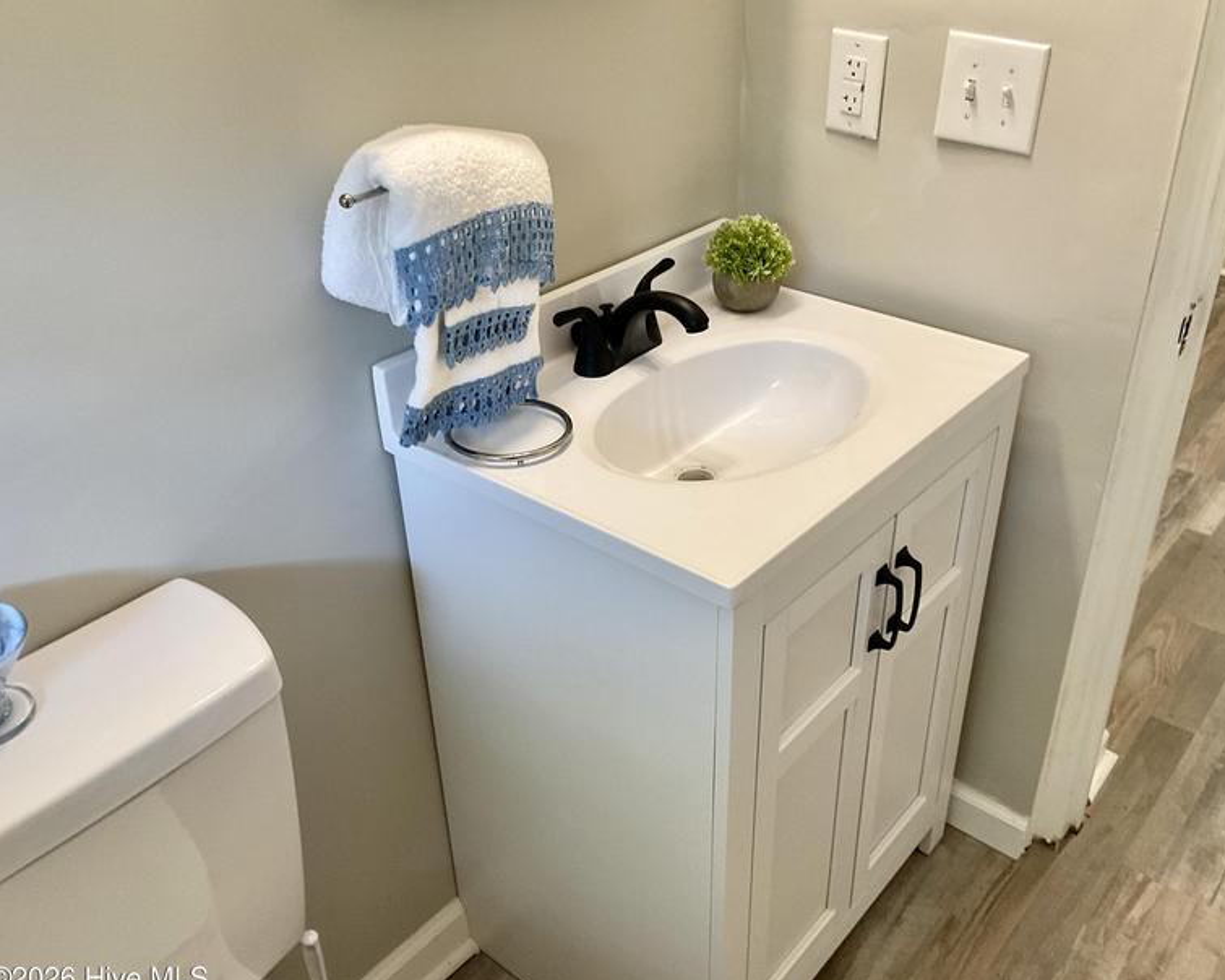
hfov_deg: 55.5
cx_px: 679
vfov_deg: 45.8
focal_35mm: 32
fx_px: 1160
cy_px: 506
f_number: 1.8
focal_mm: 3
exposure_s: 1/60
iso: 100
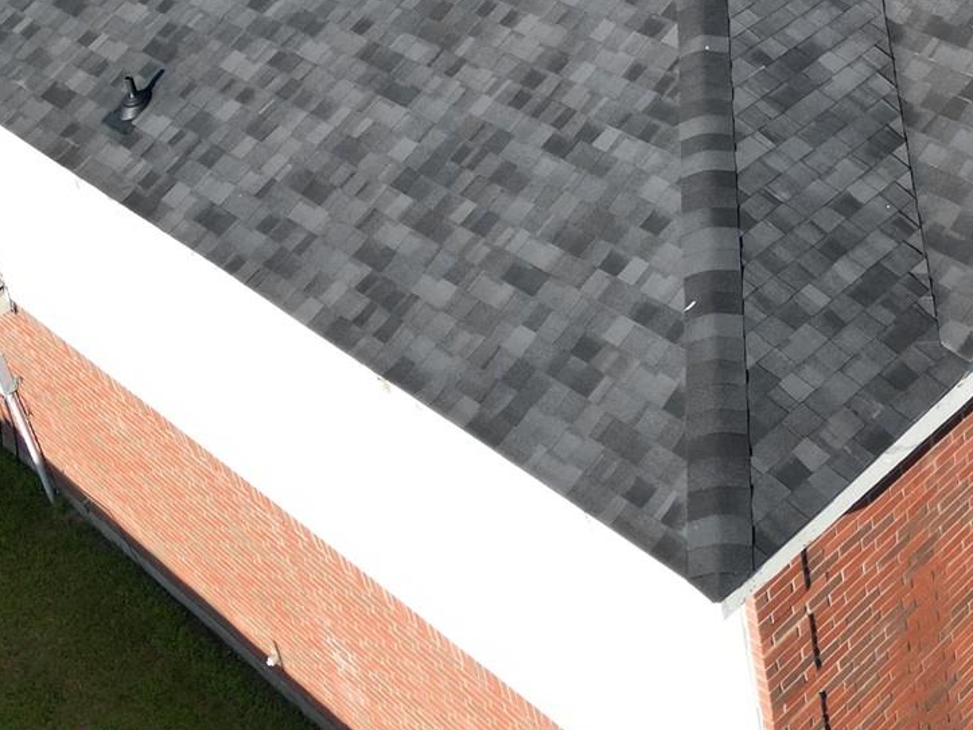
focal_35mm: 68
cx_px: 810
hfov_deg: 27.8
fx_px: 1911
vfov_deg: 20.7
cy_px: -51
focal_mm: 6.72
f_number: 1.7
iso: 110
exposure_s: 1/1600
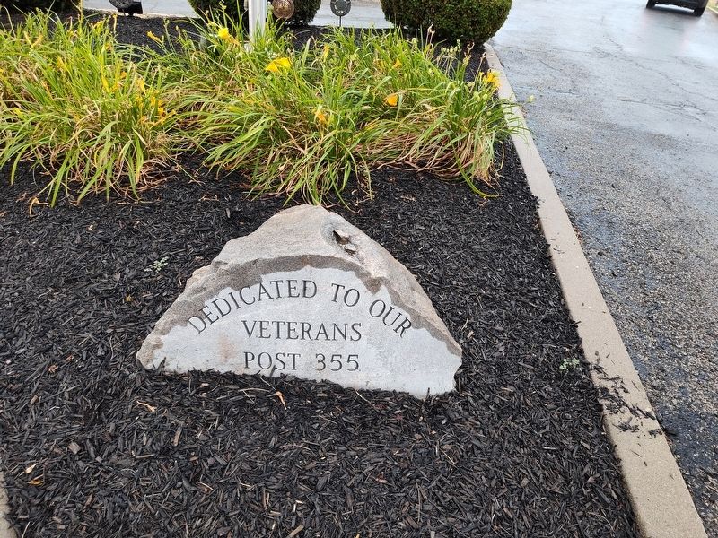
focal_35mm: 23
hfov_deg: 73.9
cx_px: 359
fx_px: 477
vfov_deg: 58.9
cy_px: 269
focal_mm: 5.56
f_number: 1.8
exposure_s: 1/120
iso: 800
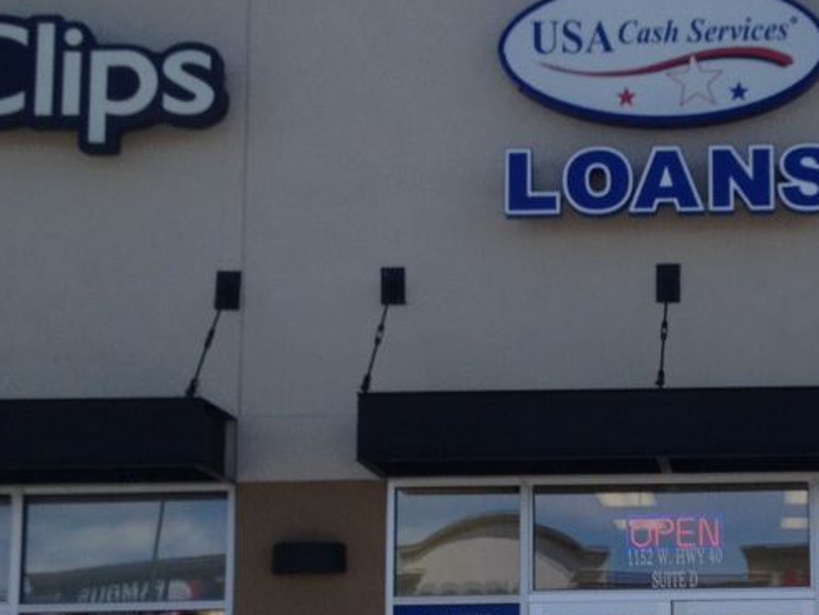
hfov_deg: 21.0
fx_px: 2153
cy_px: 420
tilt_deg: +3.8
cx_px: 752
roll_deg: -1.4
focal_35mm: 91
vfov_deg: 16.2
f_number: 2.4
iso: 50
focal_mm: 4.28
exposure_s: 1/1200
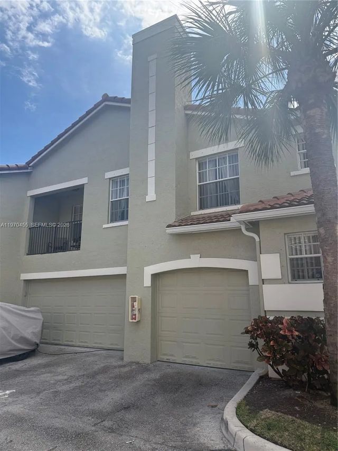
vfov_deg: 71.6
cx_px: 169
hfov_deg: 56.8
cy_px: 226
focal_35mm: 24
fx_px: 312
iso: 100
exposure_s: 1/4673
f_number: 1.78
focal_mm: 6.76
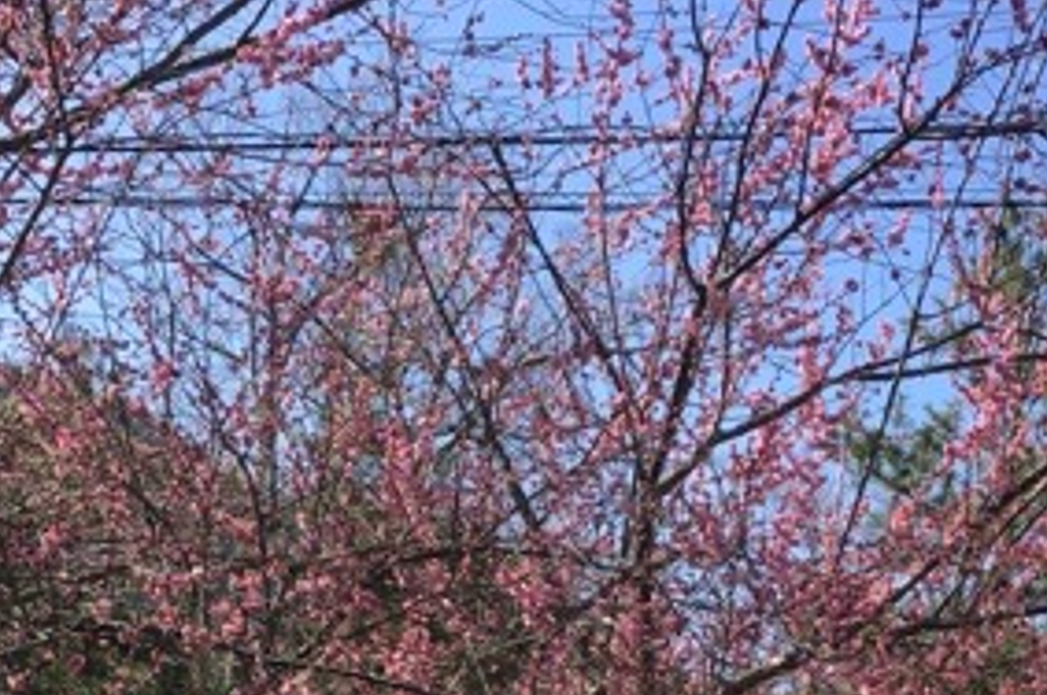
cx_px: 529
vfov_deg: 18.2
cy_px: 691
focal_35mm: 73
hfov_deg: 27.7
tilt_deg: +10.4
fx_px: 2121
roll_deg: -4.8
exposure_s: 1/595
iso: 25
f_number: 2.4
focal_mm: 3.3
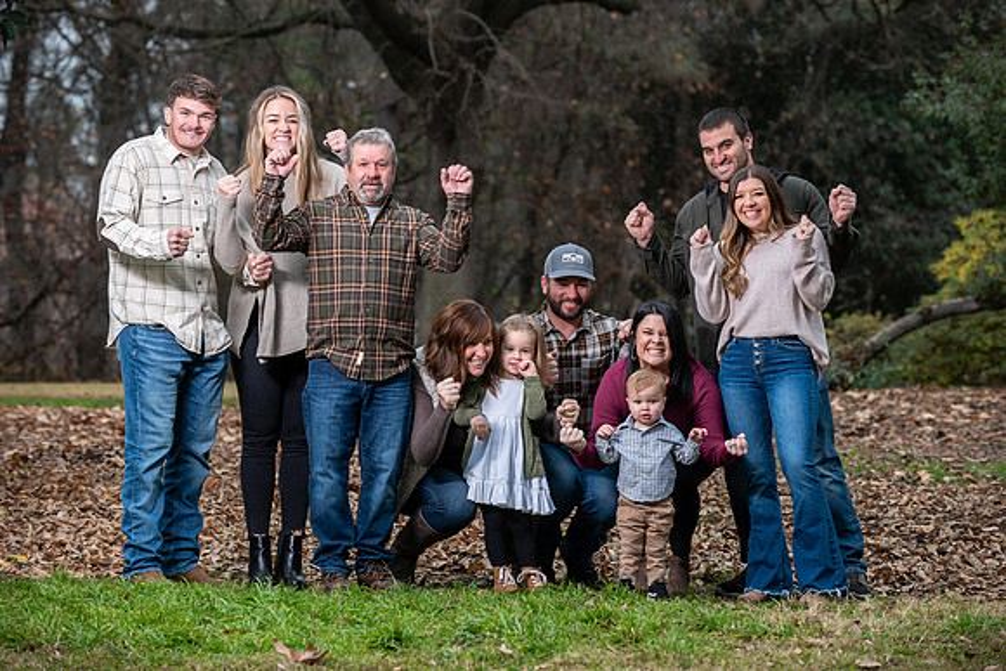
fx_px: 3494
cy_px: 336
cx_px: 503
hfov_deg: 16.4
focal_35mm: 125
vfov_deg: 11.0
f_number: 4
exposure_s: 1/125
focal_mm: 125
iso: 200
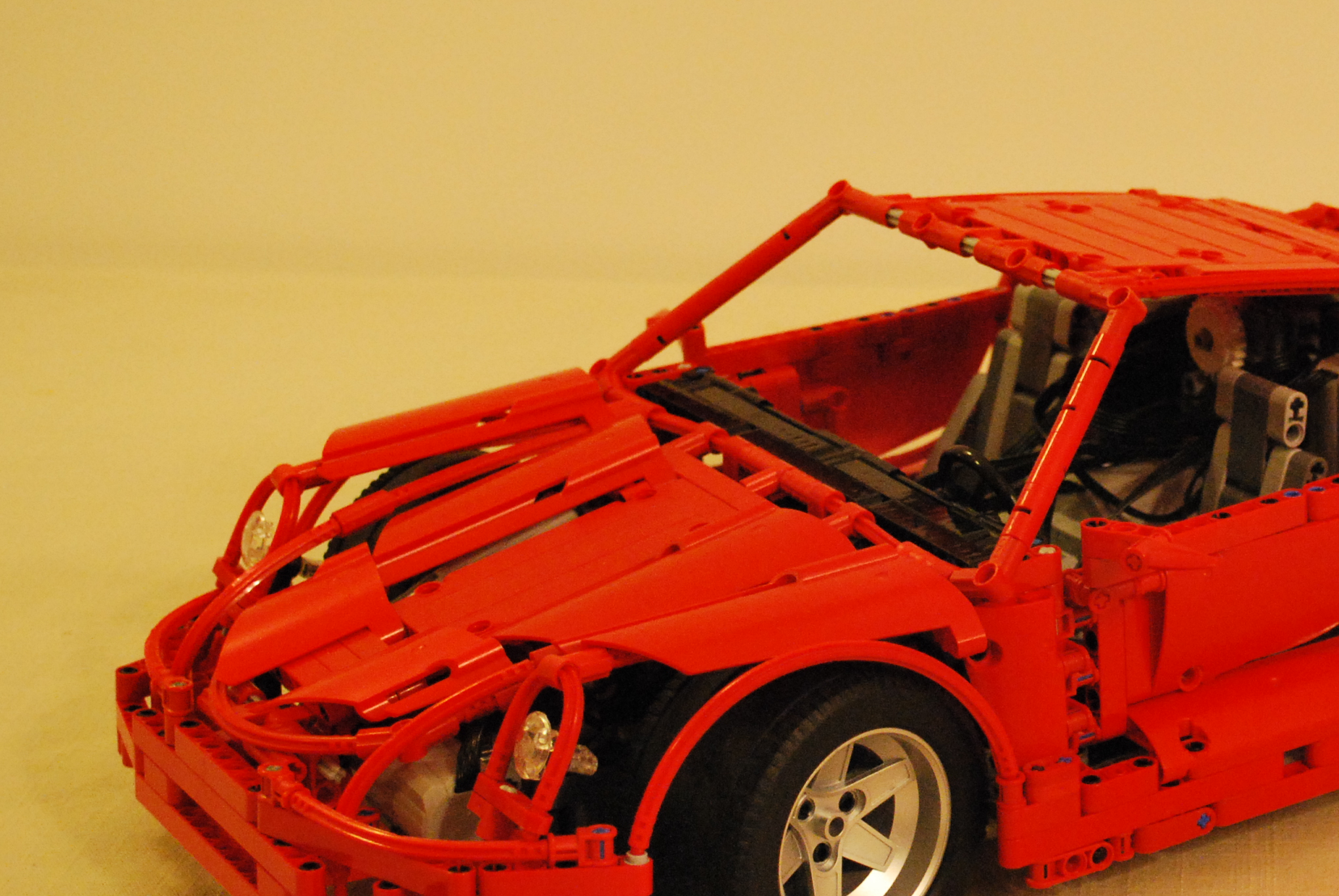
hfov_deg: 22.0
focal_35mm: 91
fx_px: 3389
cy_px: 427
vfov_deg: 15.1
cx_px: 1104
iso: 1600
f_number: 4.8
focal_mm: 32
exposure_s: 1/25
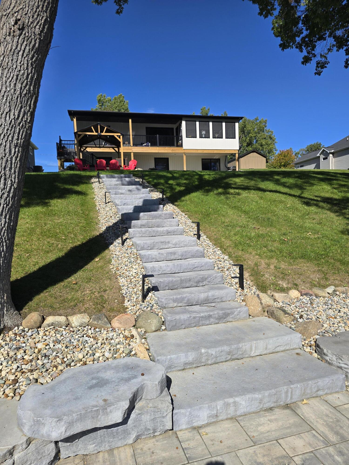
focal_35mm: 23
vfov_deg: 73.9
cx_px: 174
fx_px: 309
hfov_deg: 58.9
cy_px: 232
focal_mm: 6.3
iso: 12
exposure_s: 1/950
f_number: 1.7
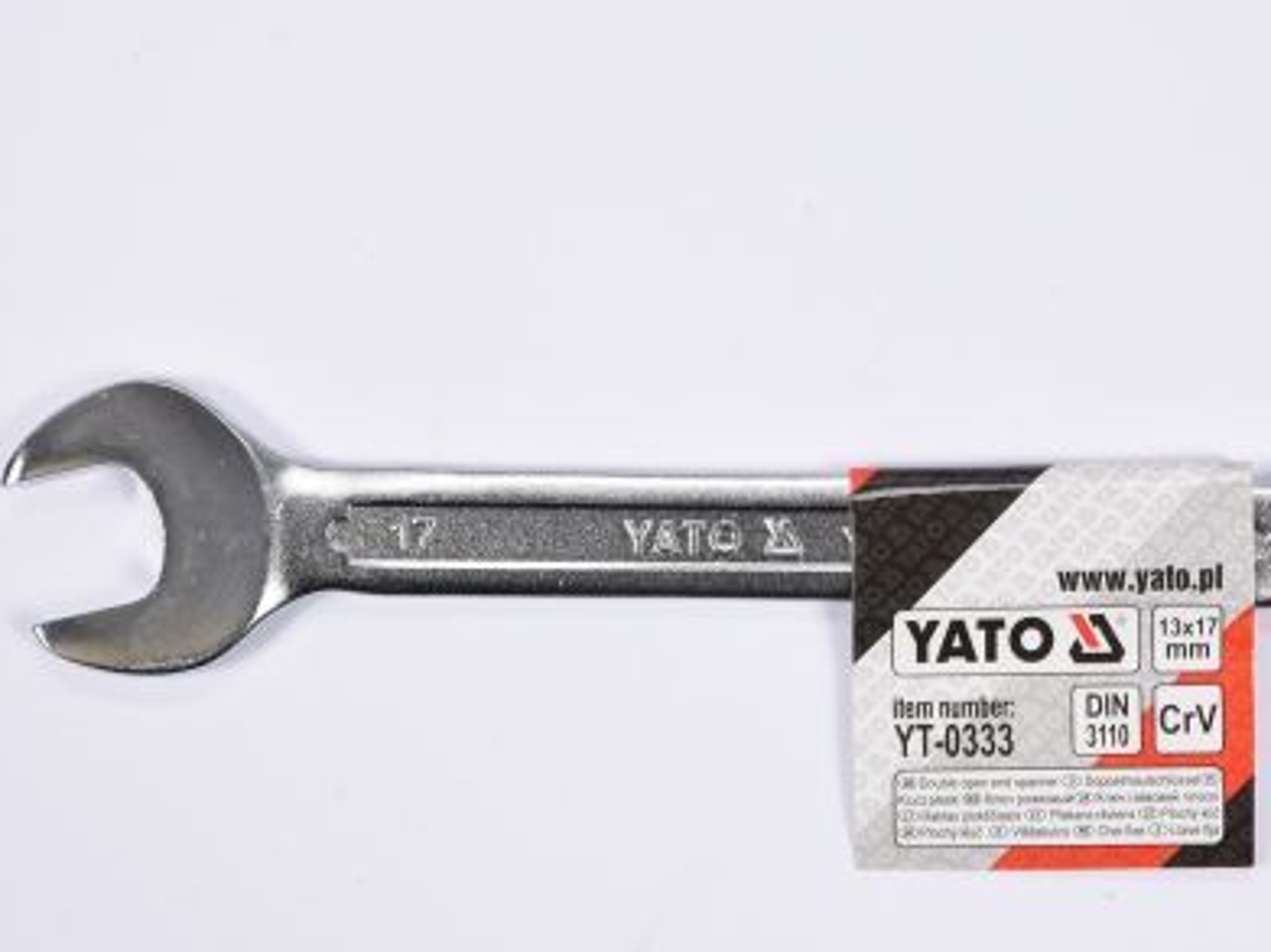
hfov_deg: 19.4
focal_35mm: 101
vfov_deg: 14.6
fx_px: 3707
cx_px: 769
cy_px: 569
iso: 250
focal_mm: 50
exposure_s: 1/125
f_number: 16
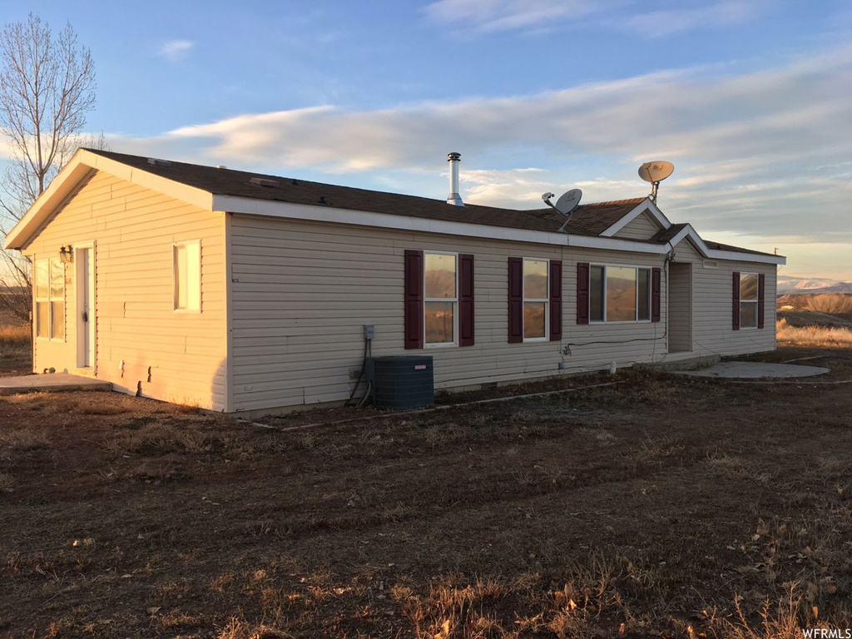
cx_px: 426
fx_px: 714
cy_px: 320
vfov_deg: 48.2
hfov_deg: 61.7
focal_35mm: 29
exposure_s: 1/256
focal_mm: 4.15
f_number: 2.2
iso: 25
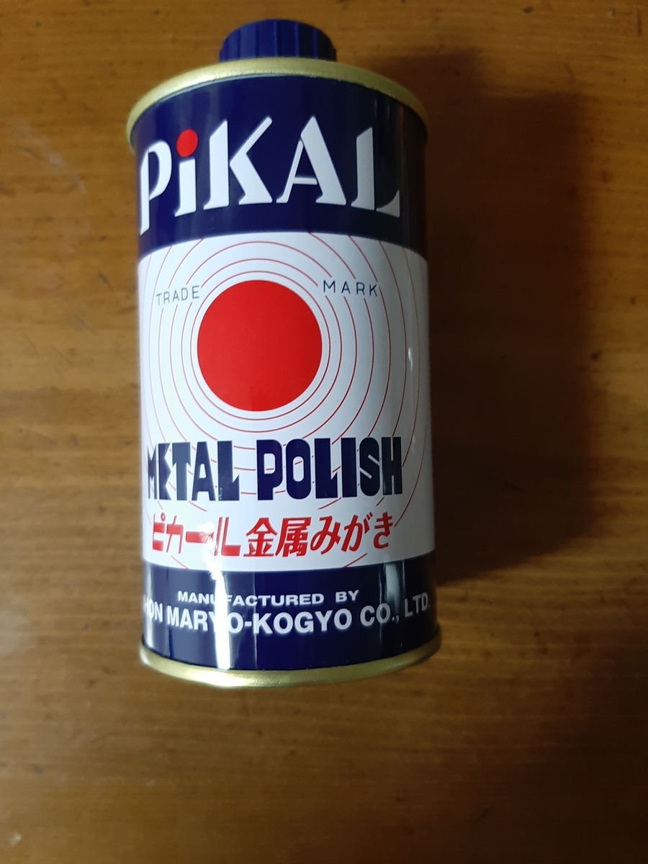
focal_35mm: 26
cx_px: 324
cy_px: 432
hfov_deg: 53.1
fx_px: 649
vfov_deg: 67.3
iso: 200
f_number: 1.7
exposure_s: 1/25
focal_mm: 3.93
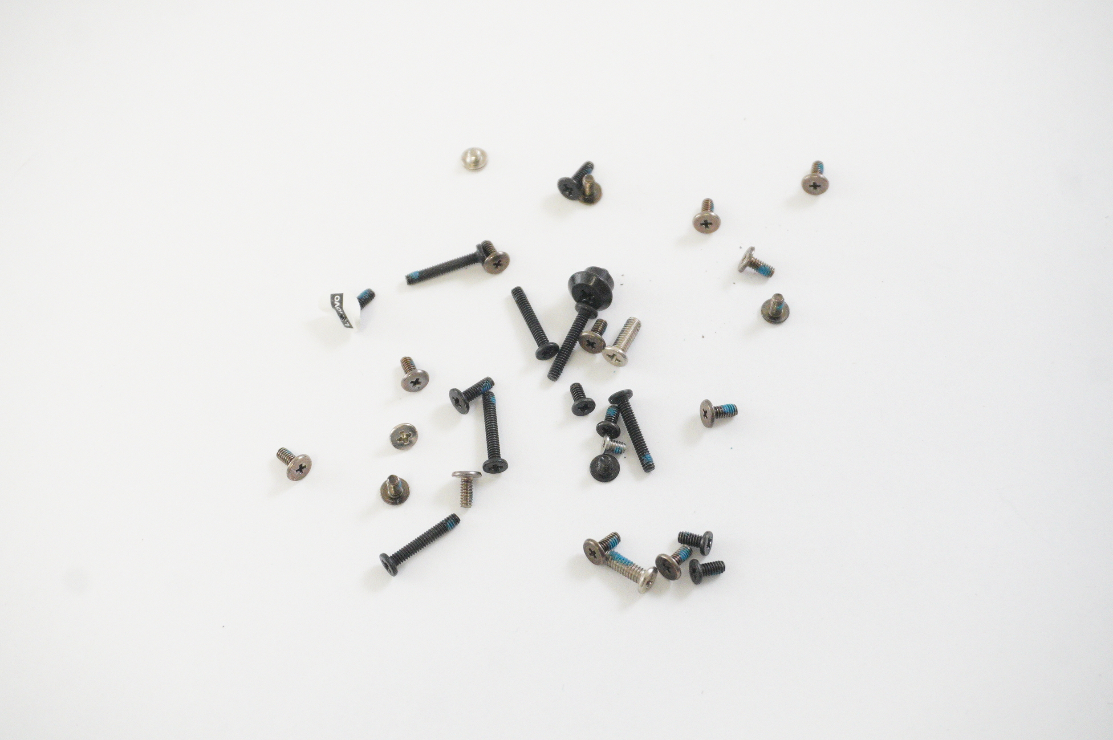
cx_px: 556
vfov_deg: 24.4
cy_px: 370
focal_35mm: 56
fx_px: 1714
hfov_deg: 36.0
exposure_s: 1/200
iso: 6400
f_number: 6.3
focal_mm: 37
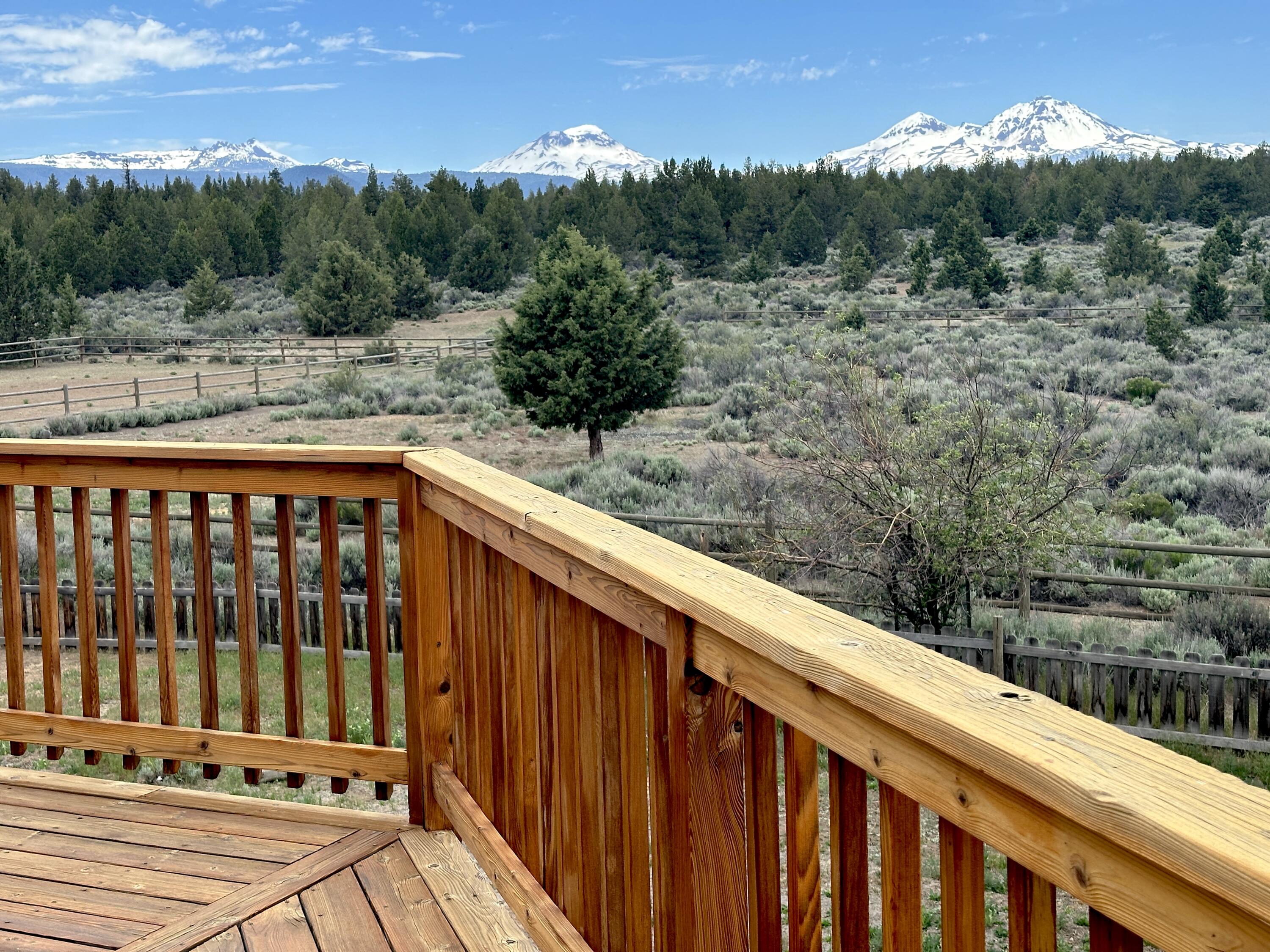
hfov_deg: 39.7
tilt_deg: -6.6
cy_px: 476
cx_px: 635
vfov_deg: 30.3
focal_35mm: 48
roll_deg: +2.3
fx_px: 1761
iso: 64
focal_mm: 6.86
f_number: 1.78
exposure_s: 1/1953
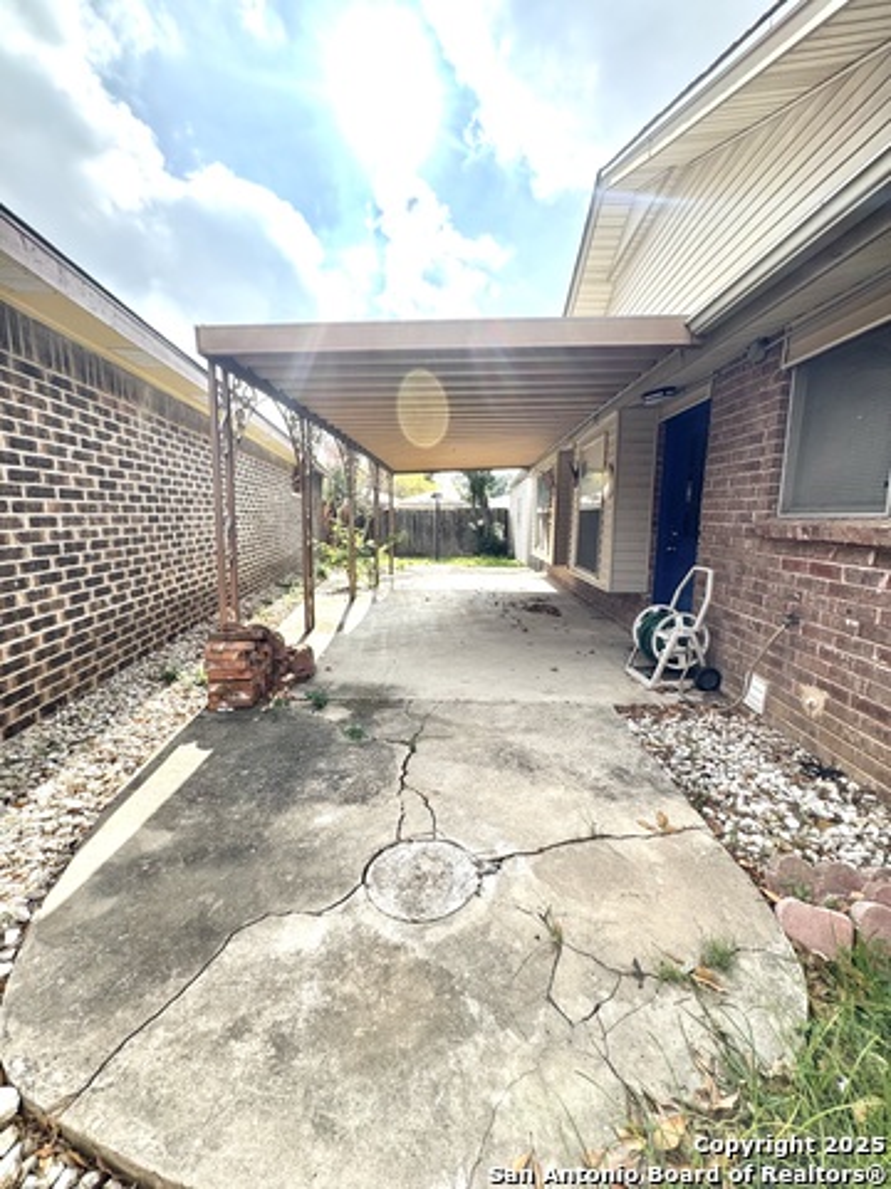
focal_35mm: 14
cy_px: 594
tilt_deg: -7.9
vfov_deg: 102.1
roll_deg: +0.7
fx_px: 480
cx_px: 446
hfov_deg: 85.7
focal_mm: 2.22
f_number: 2.2
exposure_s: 1/796
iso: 40
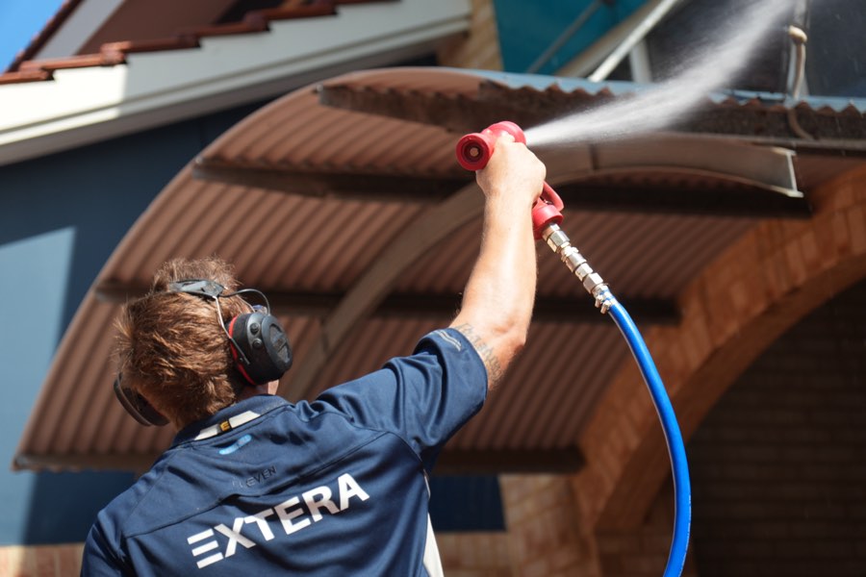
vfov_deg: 13.4
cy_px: 288
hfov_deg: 20.0
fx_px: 2453
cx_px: 433
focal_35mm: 102
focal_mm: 68
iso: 100
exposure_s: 1/200
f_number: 2.8
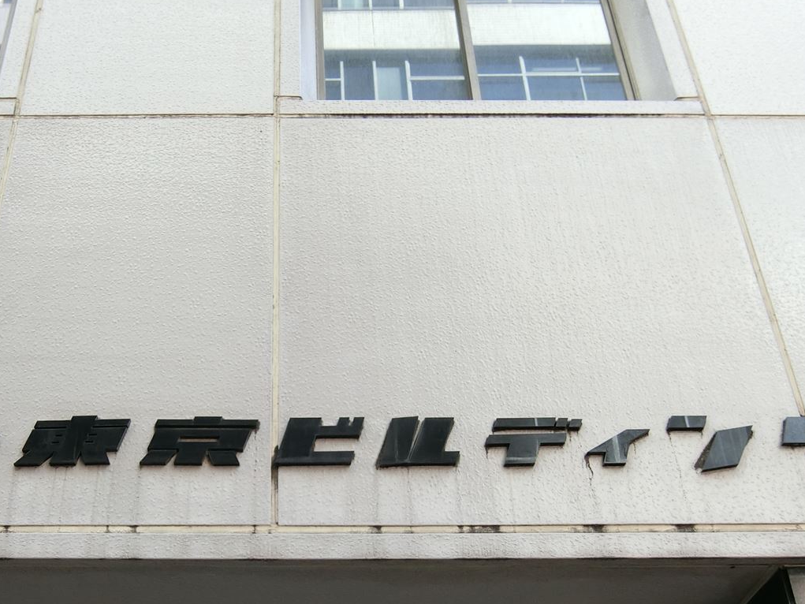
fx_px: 1093
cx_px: 299
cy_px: 464
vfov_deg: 30.3
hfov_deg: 40.1
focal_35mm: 47
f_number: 3.3
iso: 125
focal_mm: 6.4
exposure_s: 1/125
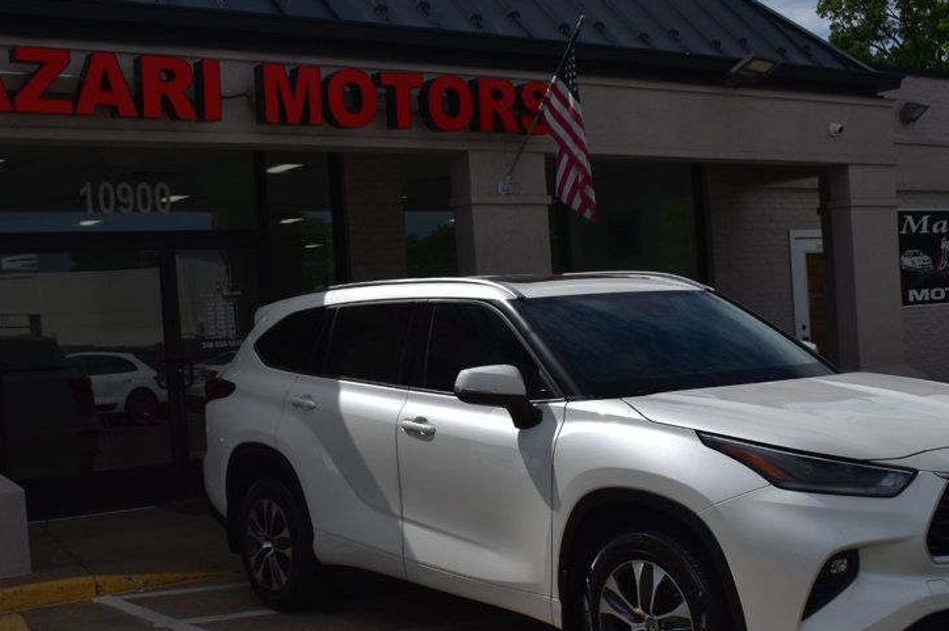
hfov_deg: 38.8
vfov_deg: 26.4
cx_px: 386
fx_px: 1343
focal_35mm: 51
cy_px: 379
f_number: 13
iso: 200
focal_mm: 24
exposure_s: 1/1250
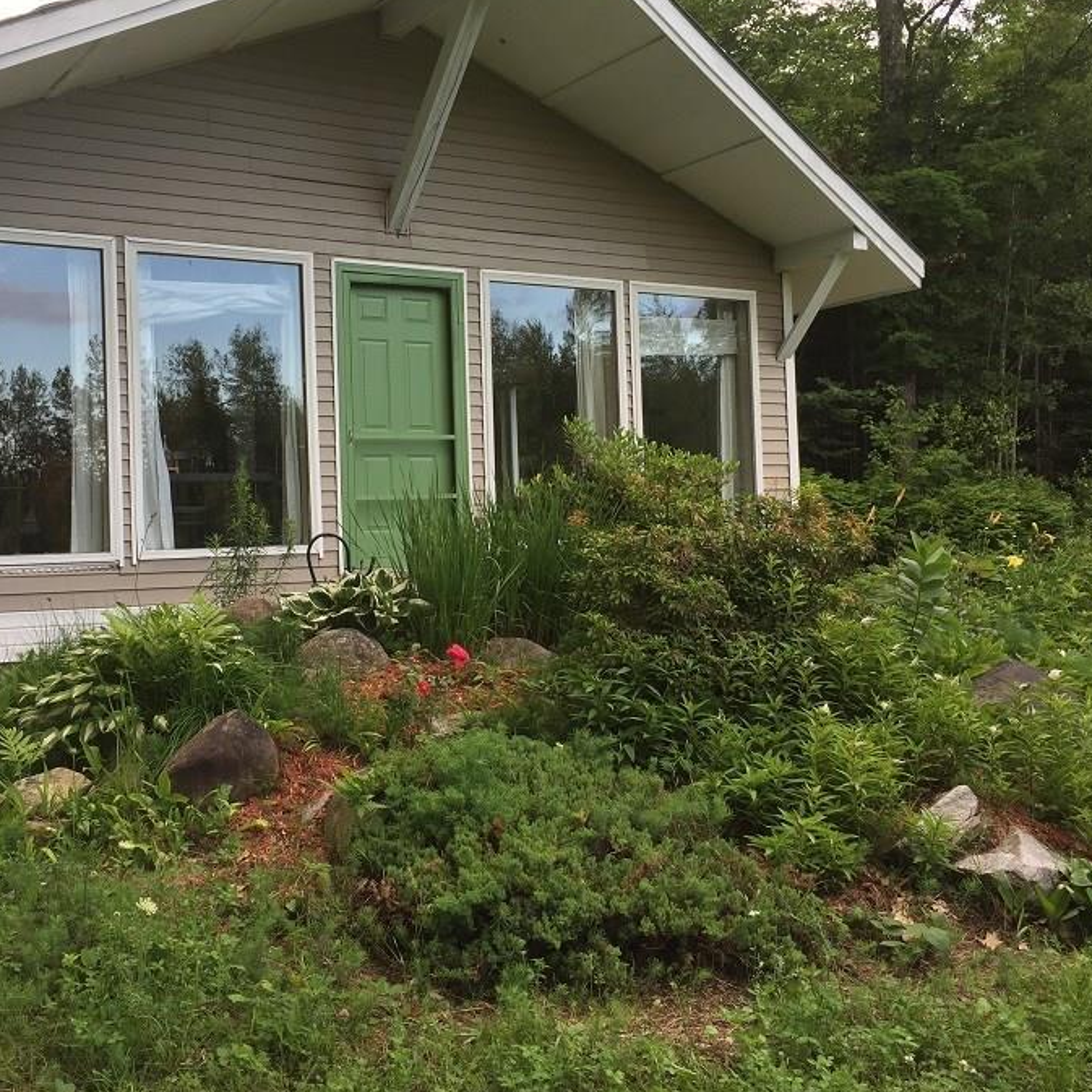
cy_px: 500
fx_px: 1392
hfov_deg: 42.7
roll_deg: +0.7
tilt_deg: +0.7
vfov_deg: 42.8
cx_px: 464
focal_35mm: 39
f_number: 2.2
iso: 32
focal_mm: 4.15
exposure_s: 1/120
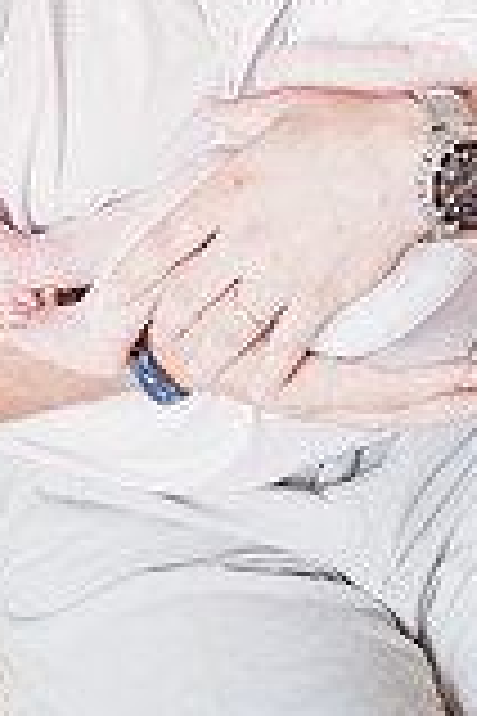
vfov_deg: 25.2
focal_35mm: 68
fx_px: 1351
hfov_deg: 20.0
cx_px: 292
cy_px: -243
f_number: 2.8
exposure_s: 1/200
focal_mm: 24
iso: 1000
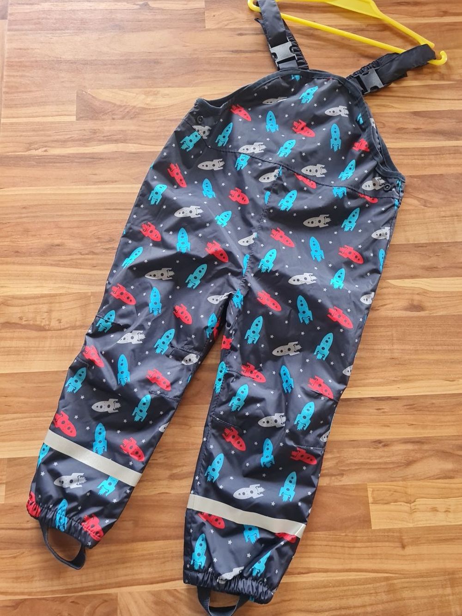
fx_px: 463
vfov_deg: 67.3
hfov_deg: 53.0
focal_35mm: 26
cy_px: 308
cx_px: 231
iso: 250
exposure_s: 1/50
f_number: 1.8
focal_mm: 5.4
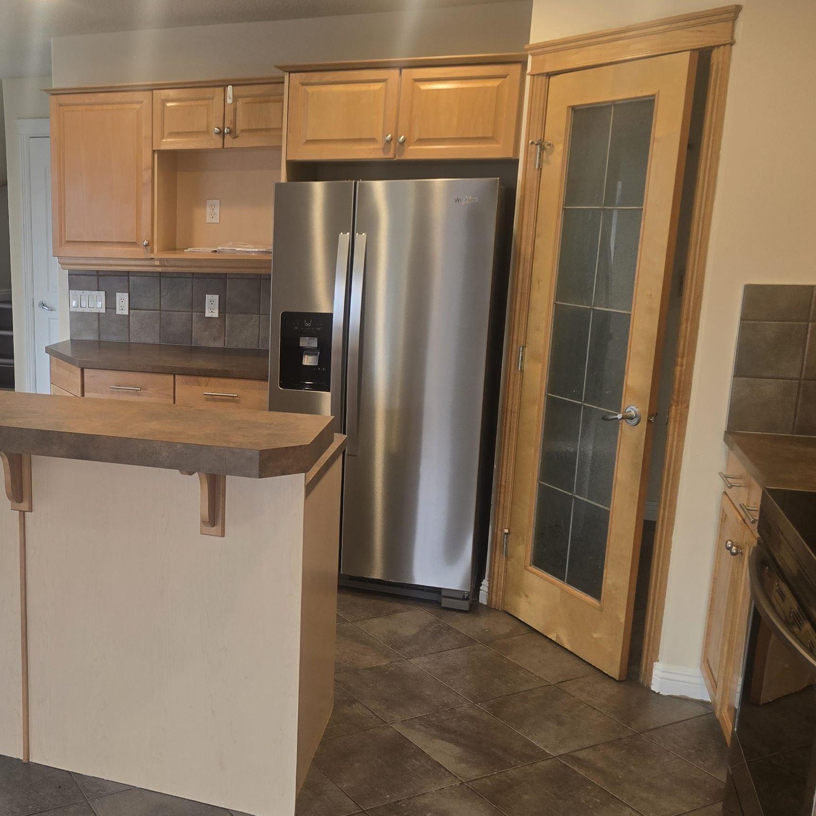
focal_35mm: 36
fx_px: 960
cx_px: 129
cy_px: 410
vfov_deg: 46.0
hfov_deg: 43.2
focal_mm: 6.3
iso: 80
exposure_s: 1/120
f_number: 1.7
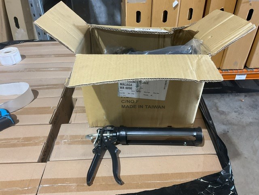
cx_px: 130
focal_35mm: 29
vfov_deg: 48.2
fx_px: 217
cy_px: 98
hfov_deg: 61.7
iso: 125
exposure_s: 1/50
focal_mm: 3
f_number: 1.8
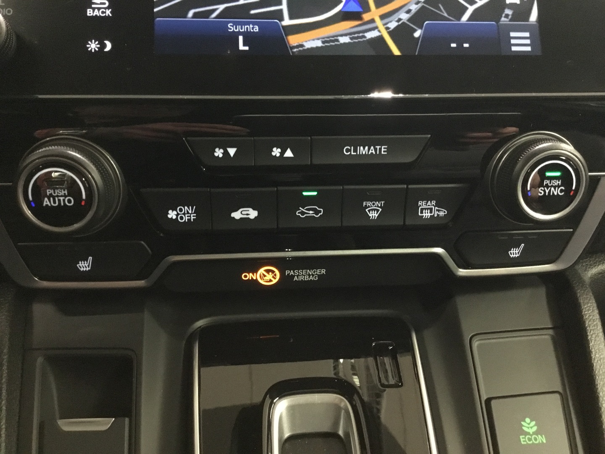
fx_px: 542
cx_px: 302
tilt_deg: -27.9
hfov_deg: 58.4
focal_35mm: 31
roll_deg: -0.6
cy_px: 227
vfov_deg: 45.4
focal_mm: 3.3
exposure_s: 1/17
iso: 640
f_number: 2.4
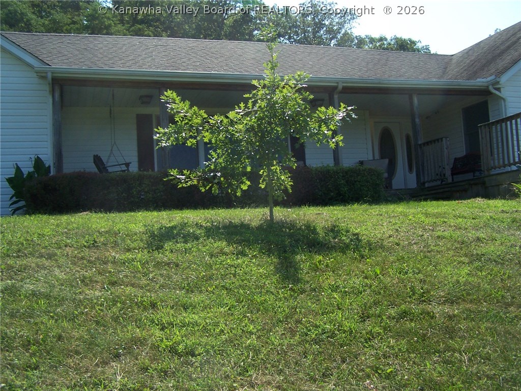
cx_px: 260
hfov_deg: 49.0
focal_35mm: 38
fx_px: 572
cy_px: 196
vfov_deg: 37.7
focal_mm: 6.3
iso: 80
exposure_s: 1/1000
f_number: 2.8
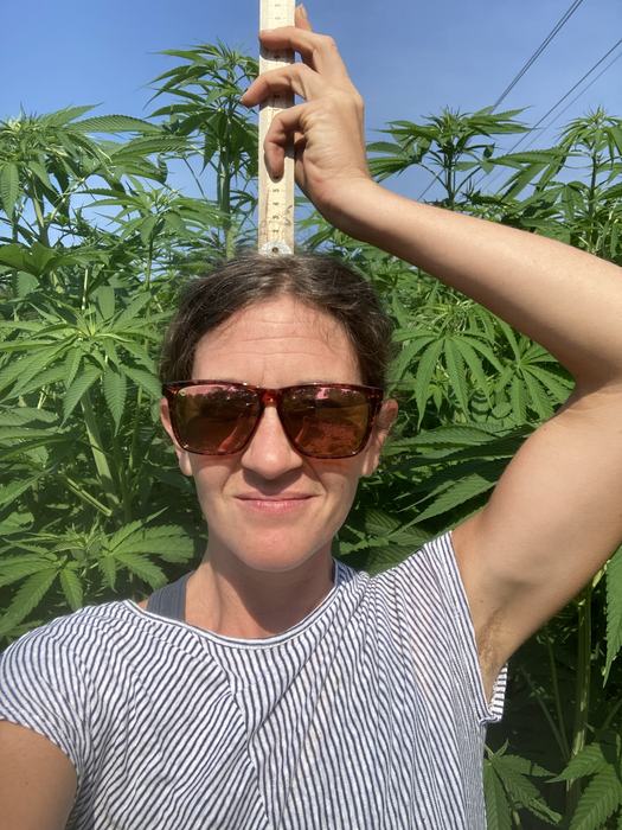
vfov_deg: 56.8
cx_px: 311
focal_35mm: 32
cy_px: 415
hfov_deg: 44.2
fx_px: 767
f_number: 2.2
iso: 20
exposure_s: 1/758
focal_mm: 2.87
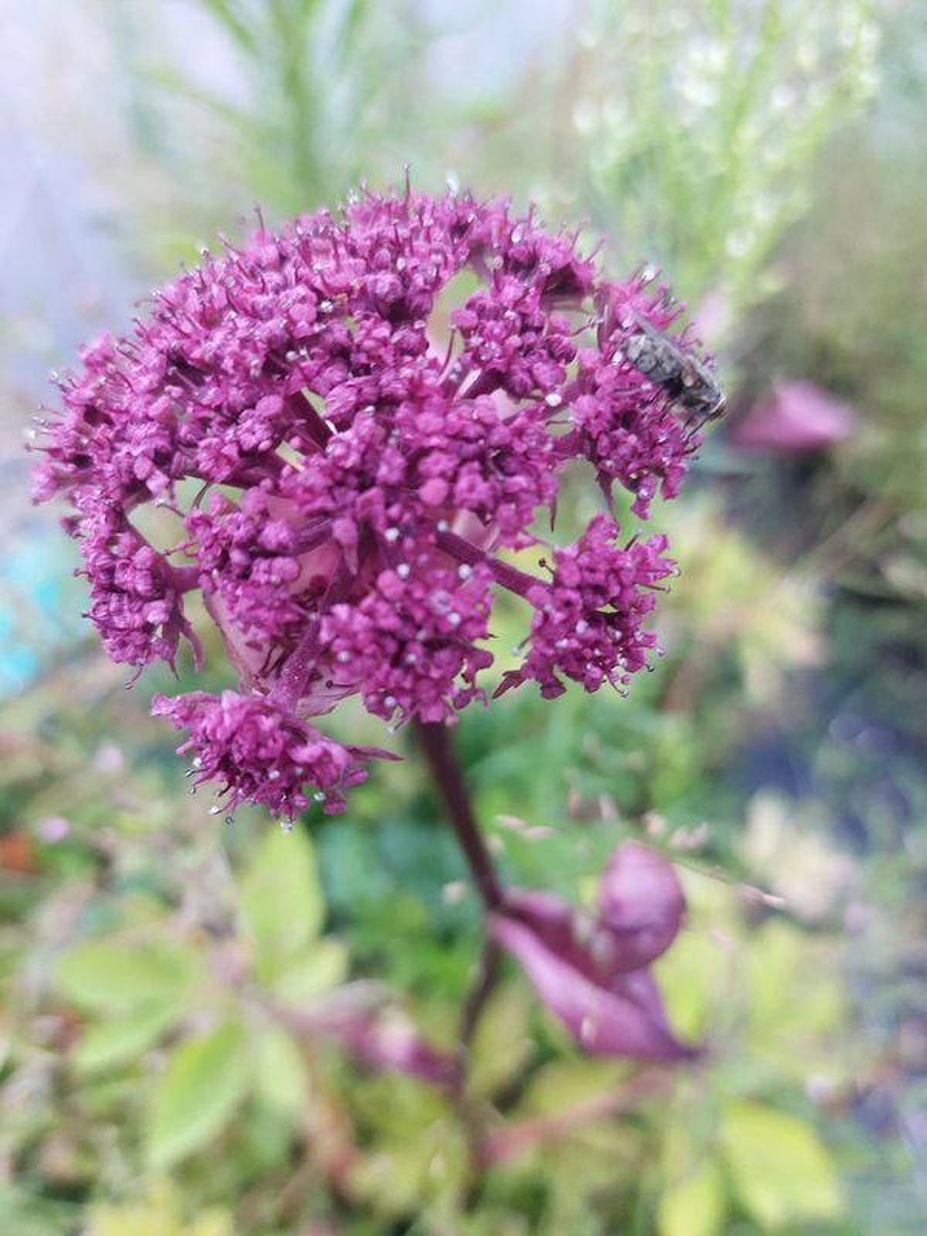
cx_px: 464
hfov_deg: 54.9
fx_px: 893
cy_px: 618
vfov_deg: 69.4
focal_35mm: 25
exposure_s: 1/50
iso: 320
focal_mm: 5.23
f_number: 1.8
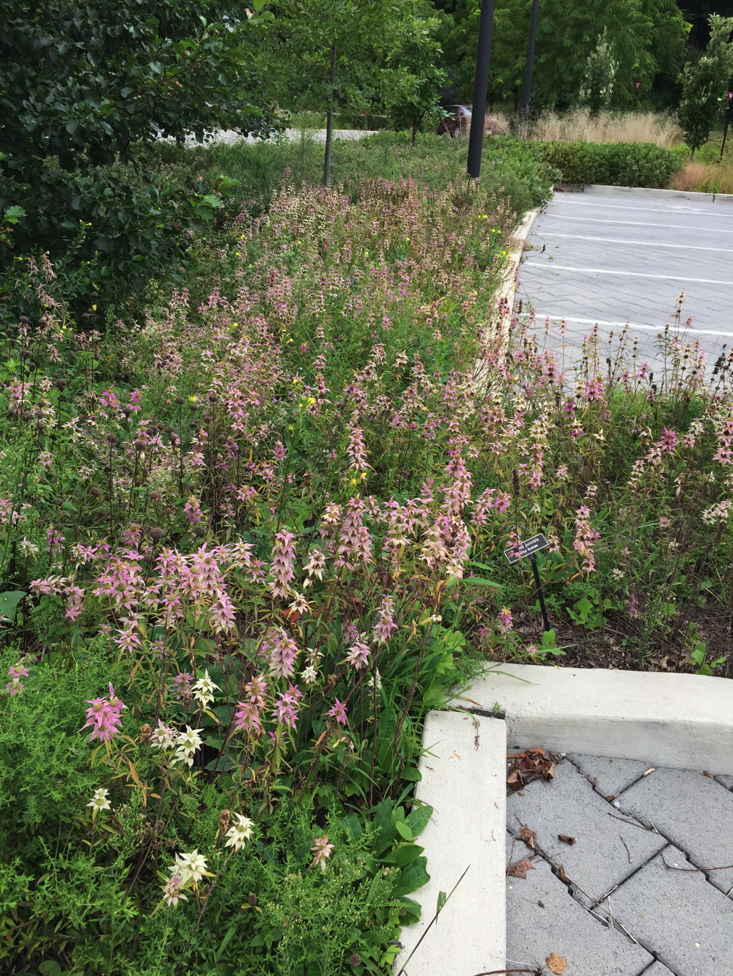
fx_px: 819
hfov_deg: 48.2
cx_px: 366
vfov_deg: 61.7
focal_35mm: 29
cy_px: 488
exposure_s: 1/694
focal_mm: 4.15
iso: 32
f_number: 2.2
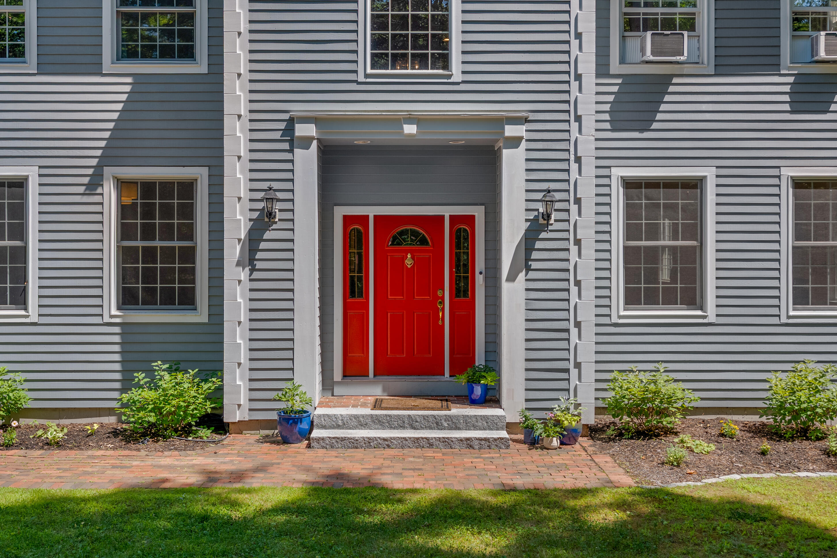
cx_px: 417
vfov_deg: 36.9
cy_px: 276
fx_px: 837
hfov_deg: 53.1
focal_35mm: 36
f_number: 7.1
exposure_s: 1/800
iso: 320
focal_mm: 35
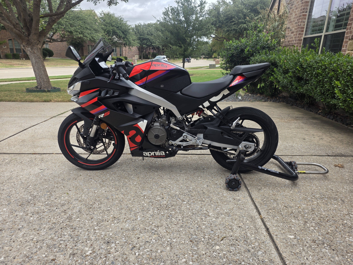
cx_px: 176
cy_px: 132
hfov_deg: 73.9
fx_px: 235
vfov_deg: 58.9
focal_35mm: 23
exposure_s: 1/359
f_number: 1.7
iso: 32
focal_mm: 6.25
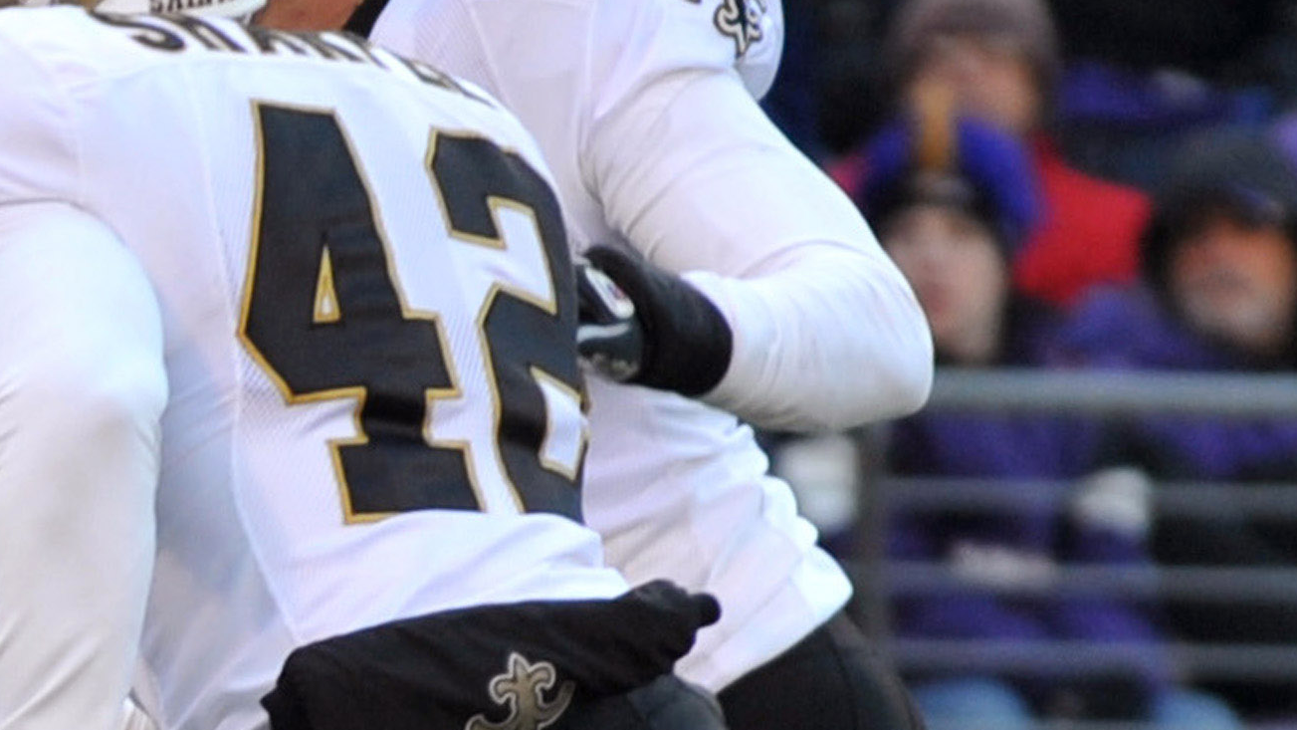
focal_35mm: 684
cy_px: 904
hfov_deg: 3.2
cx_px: -329
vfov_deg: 1.8
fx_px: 23524
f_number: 4
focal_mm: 200
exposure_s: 1/1250
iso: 720
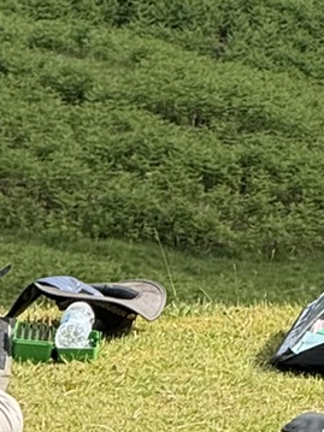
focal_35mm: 685
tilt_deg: -1.2
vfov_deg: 2.9
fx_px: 8554
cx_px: 587
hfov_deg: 2.2
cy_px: -681
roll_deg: -0.9
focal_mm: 15.66
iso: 64
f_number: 2.8
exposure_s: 1/728
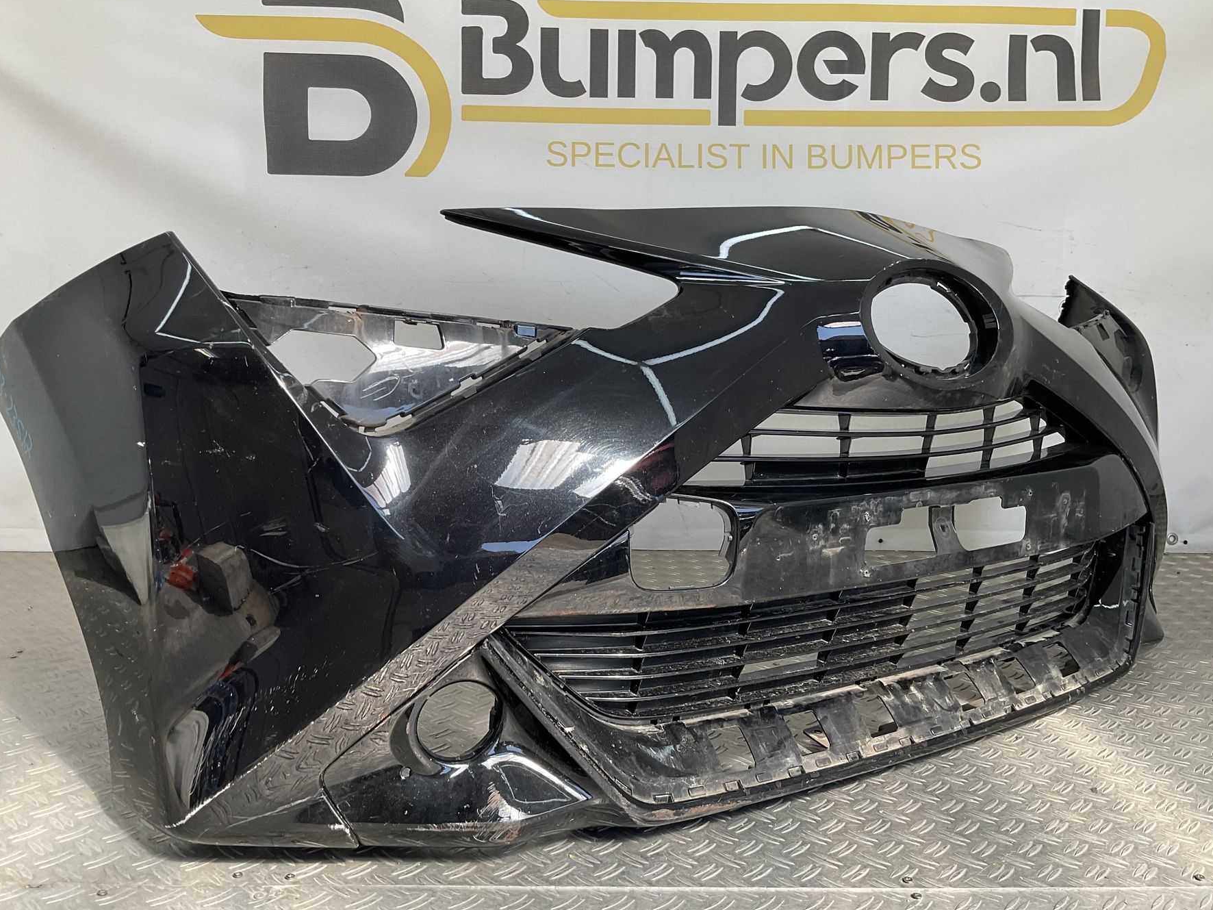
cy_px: 420
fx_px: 1156
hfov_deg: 55.3
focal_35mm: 33
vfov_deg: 42.9
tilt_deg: -8.6
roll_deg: -2.2
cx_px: 587
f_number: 1.8
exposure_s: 1/255
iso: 16
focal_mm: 3
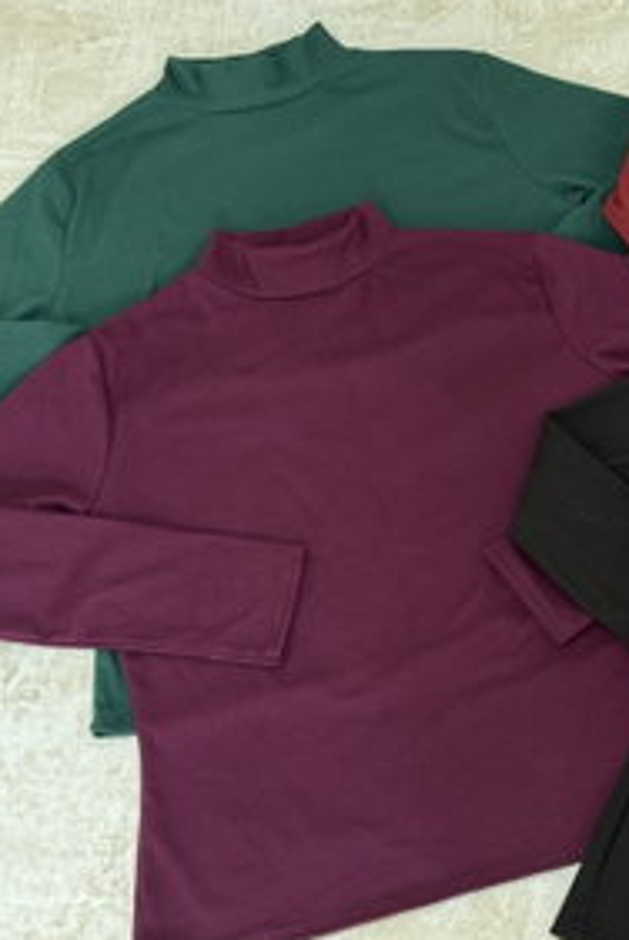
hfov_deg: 18.7
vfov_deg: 28.4
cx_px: 639
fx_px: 1856
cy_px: 488
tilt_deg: -69.1
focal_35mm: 71
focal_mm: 6.76
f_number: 1.78
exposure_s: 1/50
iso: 250
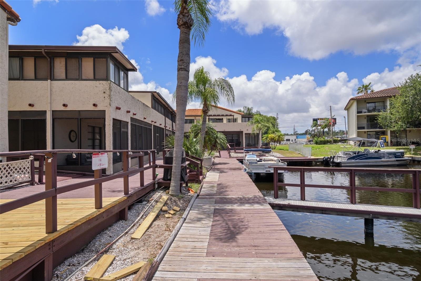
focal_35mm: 18
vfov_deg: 67.4
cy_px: 140
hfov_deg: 90.0
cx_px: 210
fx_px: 210
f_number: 8
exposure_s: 1/160
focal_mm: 18
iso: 320
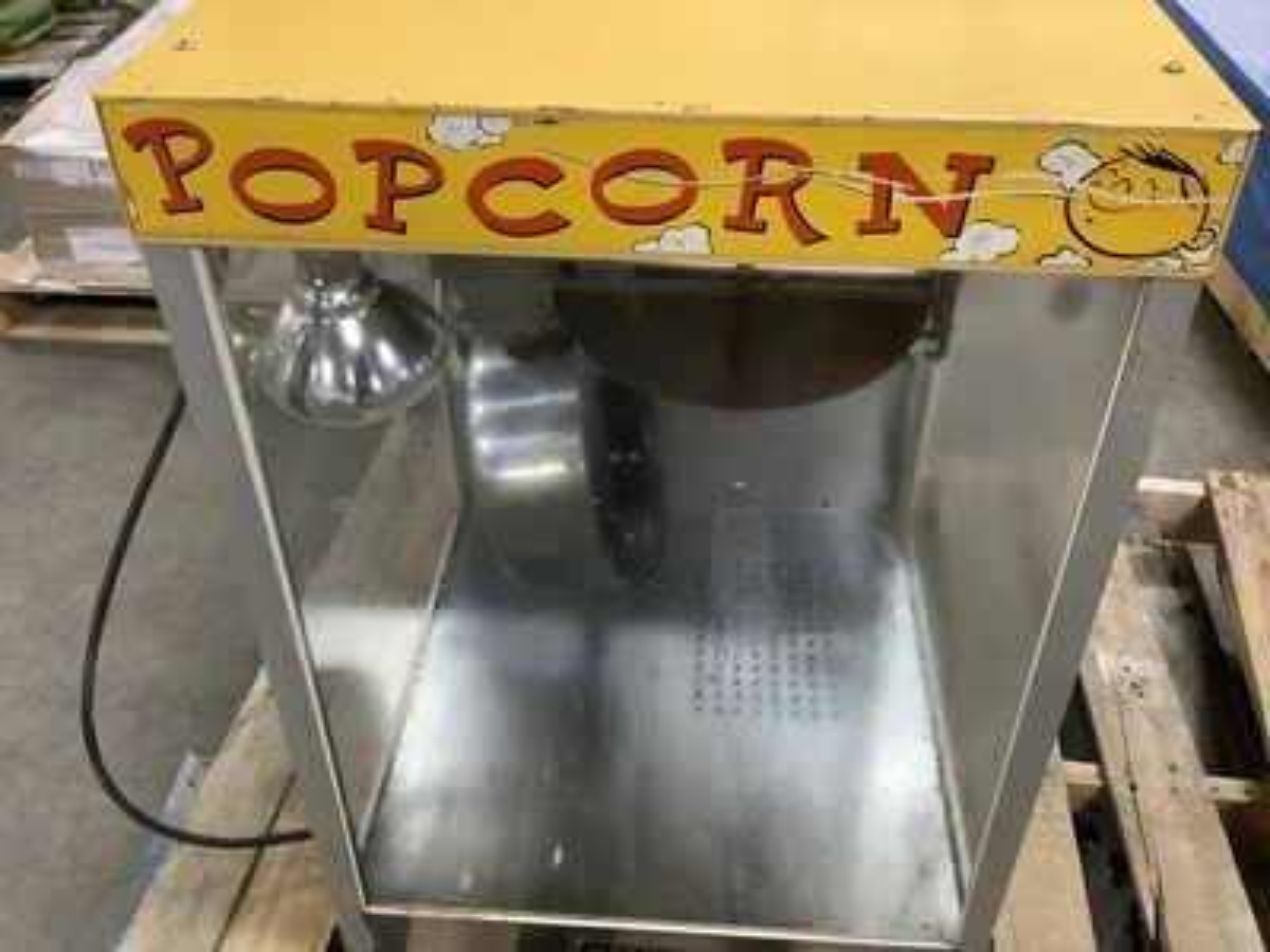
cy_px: 476
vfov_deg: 45.4
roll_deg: +2.1
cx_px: 635
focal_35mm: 31
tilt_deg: -38.9
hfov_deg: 58.4
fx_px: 1137
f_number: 2.4
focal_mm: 3.3
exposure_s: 1/40
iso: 320
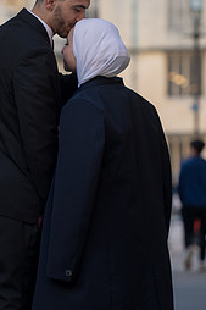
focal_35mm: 248
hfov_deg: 5.5
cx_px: 52
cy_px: 109
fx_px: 2131
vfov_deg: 8.3
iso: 200
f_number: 4
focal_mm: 140
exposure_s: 1/250
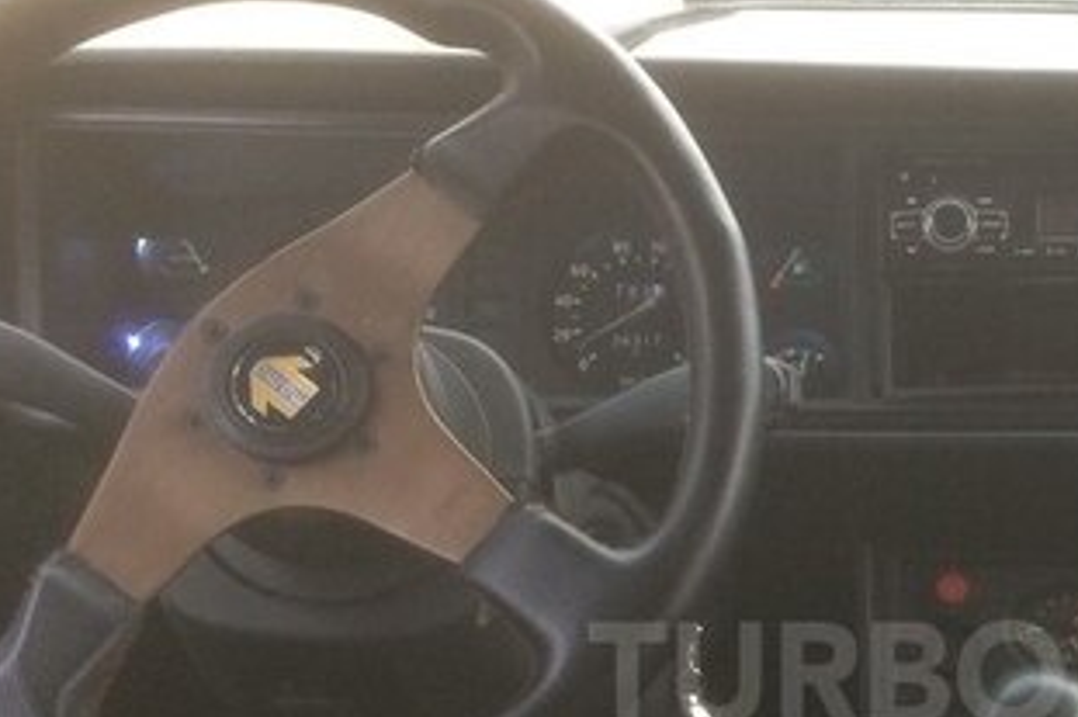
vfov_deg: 20.7
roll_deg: +2.5
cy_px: 674
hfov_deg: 30.2
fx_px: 1915
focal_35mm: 64
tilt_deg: -19.7
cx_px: 943
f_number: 2.2
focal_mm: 4.15
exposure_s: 1/33
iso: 125
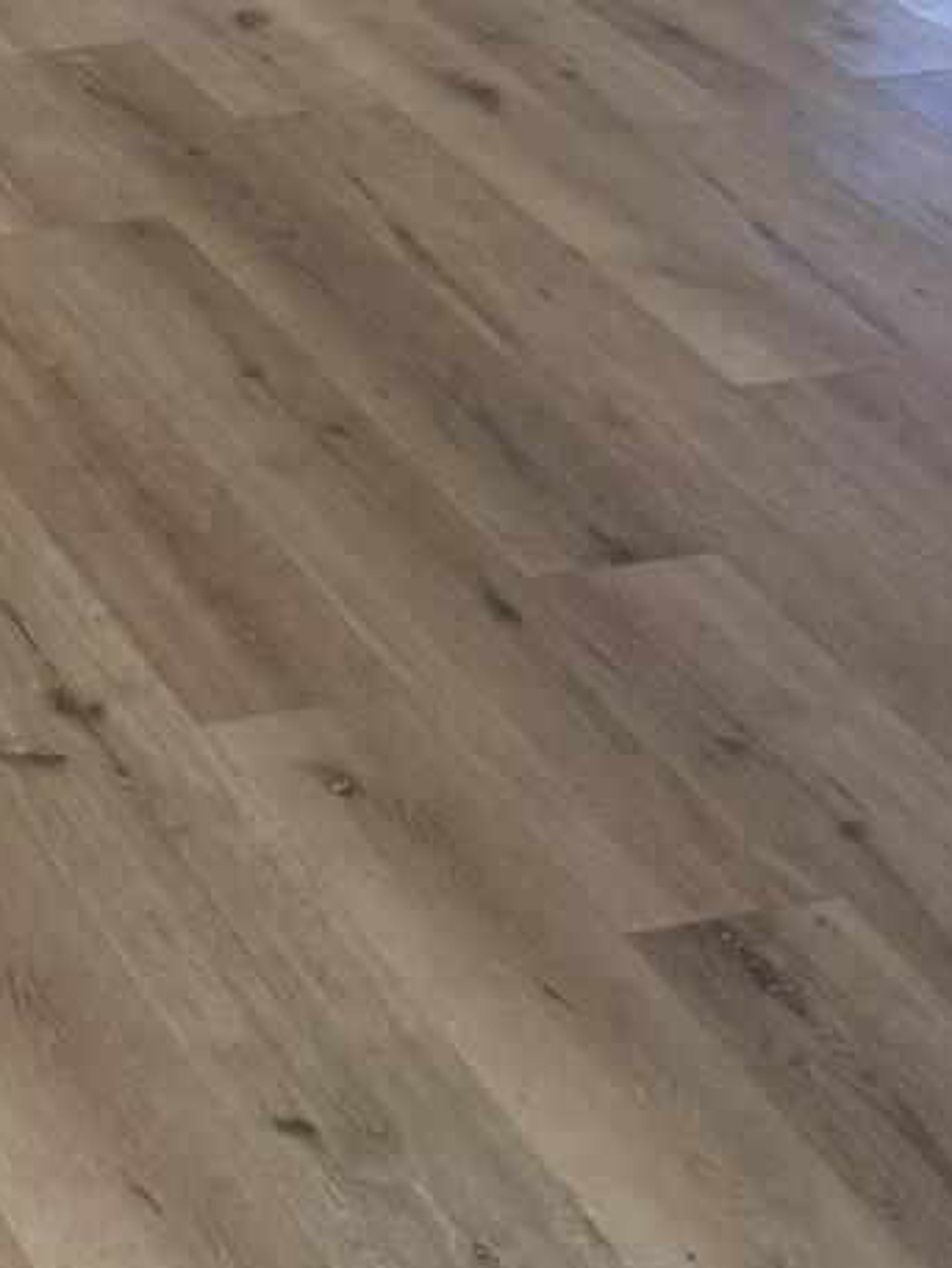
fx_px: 3848
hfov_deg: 13.6
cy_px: -289
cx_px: -239
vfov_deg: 17.7
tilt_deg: -15.6
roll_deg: -0.2
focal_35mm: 105
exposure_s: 1/133
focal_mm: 6.76
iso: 200
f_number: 1.78
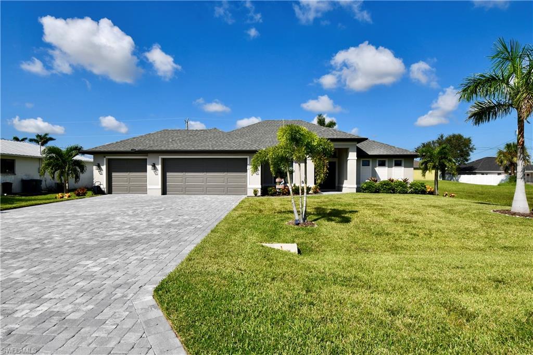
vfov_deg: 61.9
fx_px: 296
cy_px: 178
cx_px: 266
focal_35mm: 20
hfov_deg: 84.0
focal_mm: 10
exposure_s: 1/320
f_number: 9
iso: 100
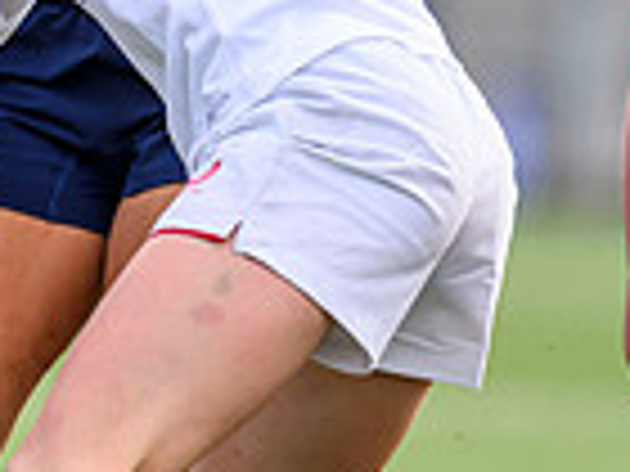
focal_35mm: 3218
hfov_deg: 0.6
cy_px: -17
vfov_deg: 0.5
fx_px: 58567
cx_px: -247
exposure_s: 1/1600
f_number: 4
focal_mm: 560
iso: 500
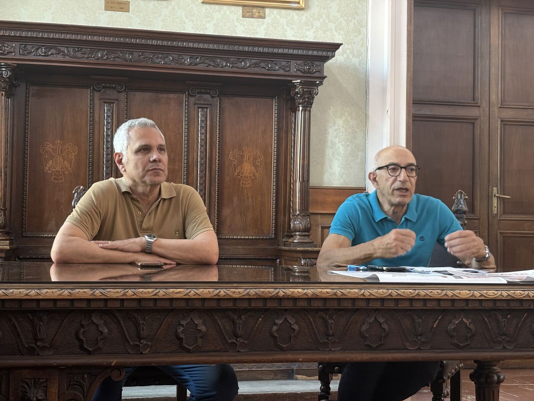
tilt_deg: +2.9
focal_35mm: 52
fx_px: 802
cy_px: 200
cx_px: 267
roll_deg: -0.2
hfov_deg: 36.8
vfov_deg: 28.0
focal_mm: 5.96
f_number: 1.6
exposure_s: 1/33
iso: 160
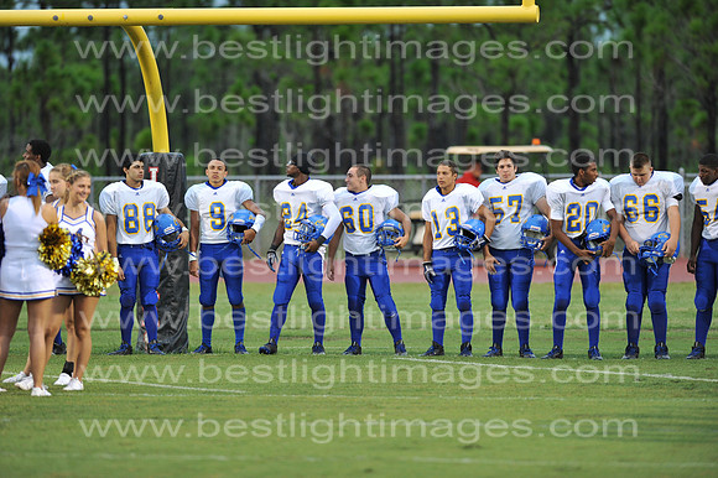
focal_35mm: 300
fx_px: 5980
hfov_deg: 6.9
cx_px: 359
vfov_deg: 4.6
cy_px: 239
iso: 1250
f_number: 3.2
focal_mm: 300
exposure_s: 1/320
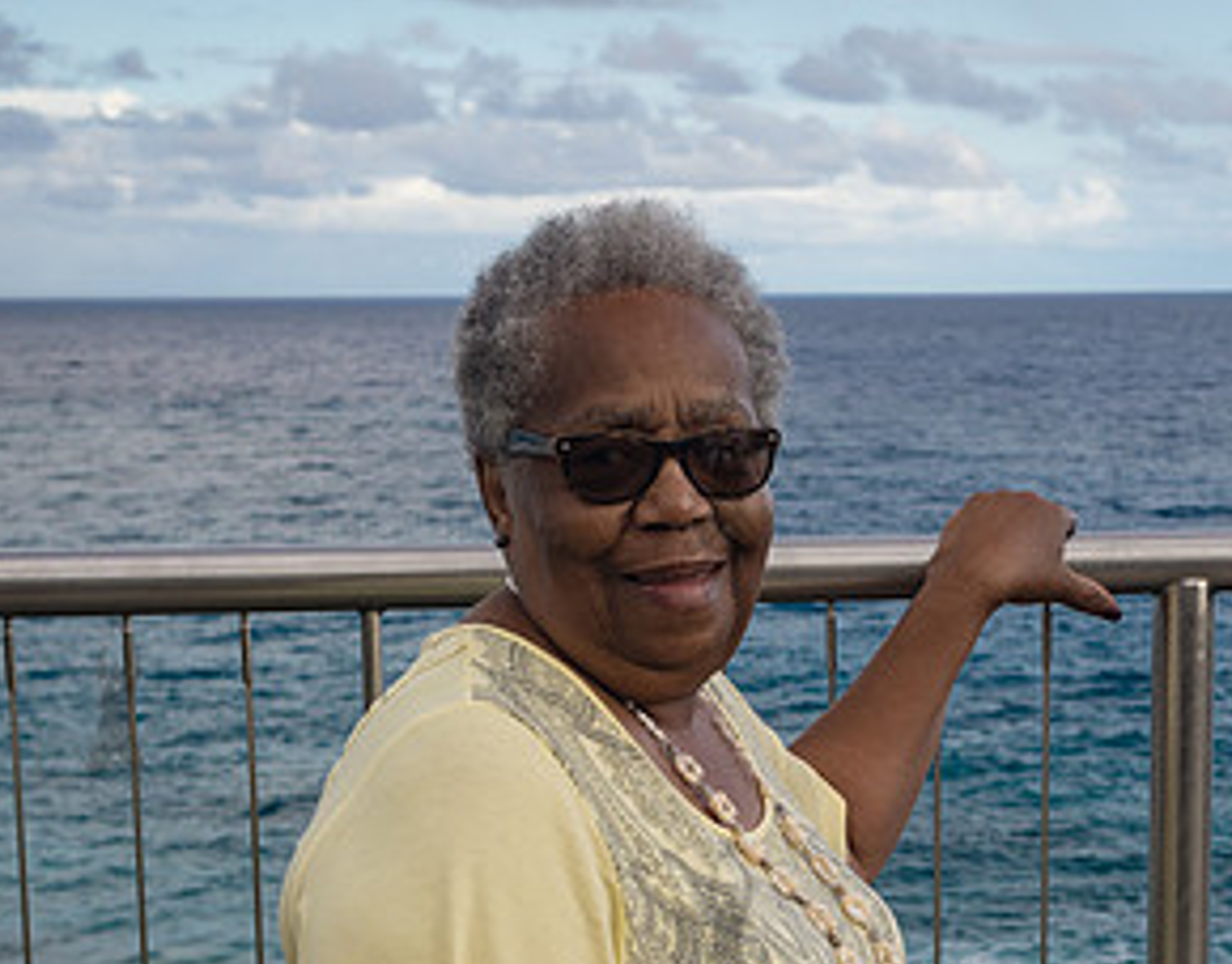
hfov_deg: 23.1
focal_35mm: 83
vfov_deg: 17.9
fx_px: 3001
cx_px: 854
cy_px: 891
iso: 200
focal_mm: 35
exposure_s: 1/200
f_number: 8
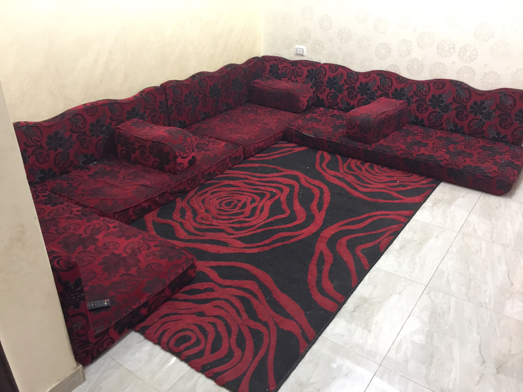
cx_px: 262
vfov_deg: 48.2
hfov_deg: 61.7
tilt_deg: -26.8
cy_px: 196
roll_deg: -1.2
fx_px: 438
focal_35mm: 29
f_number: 2.2
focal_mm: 4.15
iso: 200
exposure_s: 1/8
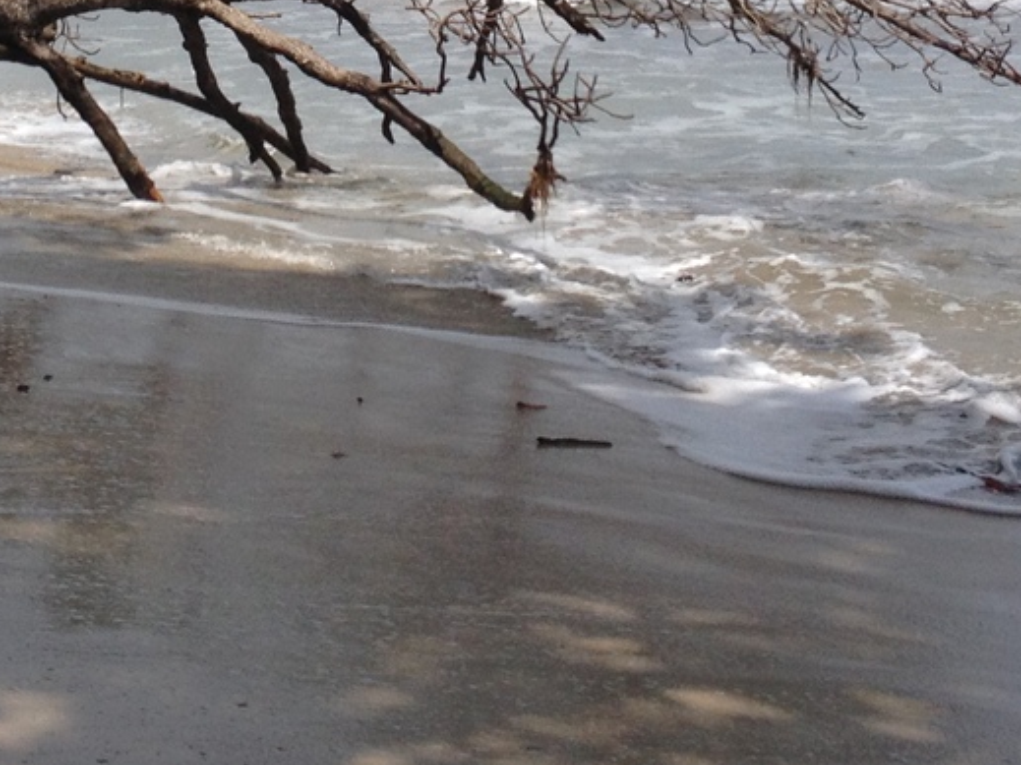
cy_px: -291
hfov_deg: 18.2
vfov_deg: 13.1
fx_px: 3185
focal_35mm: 108
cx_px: 332
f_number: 2.4
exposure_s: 1/2762
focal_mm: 4.28
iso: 50
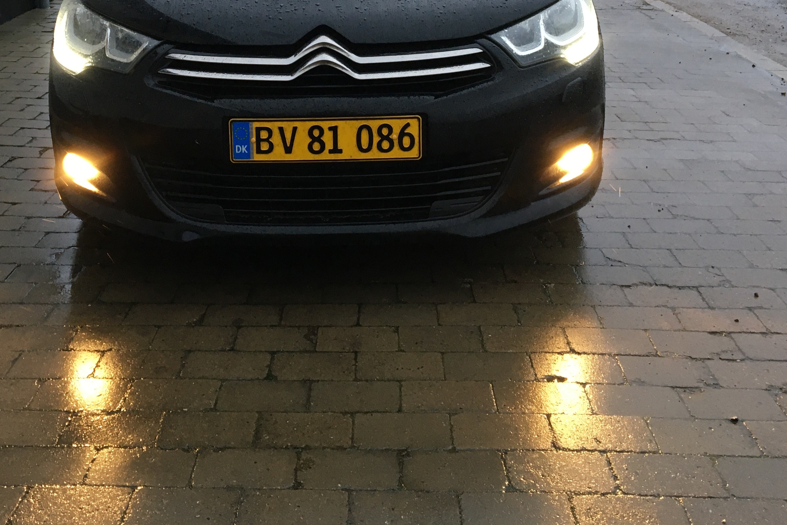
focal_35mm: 47
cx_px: 326
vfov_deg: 27.8
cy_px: 68
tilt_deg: -10.8
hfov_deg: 41.8
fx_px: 1027
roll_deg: +1.5
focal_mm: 4.15
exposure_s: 1/33
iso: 80
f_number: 2.2
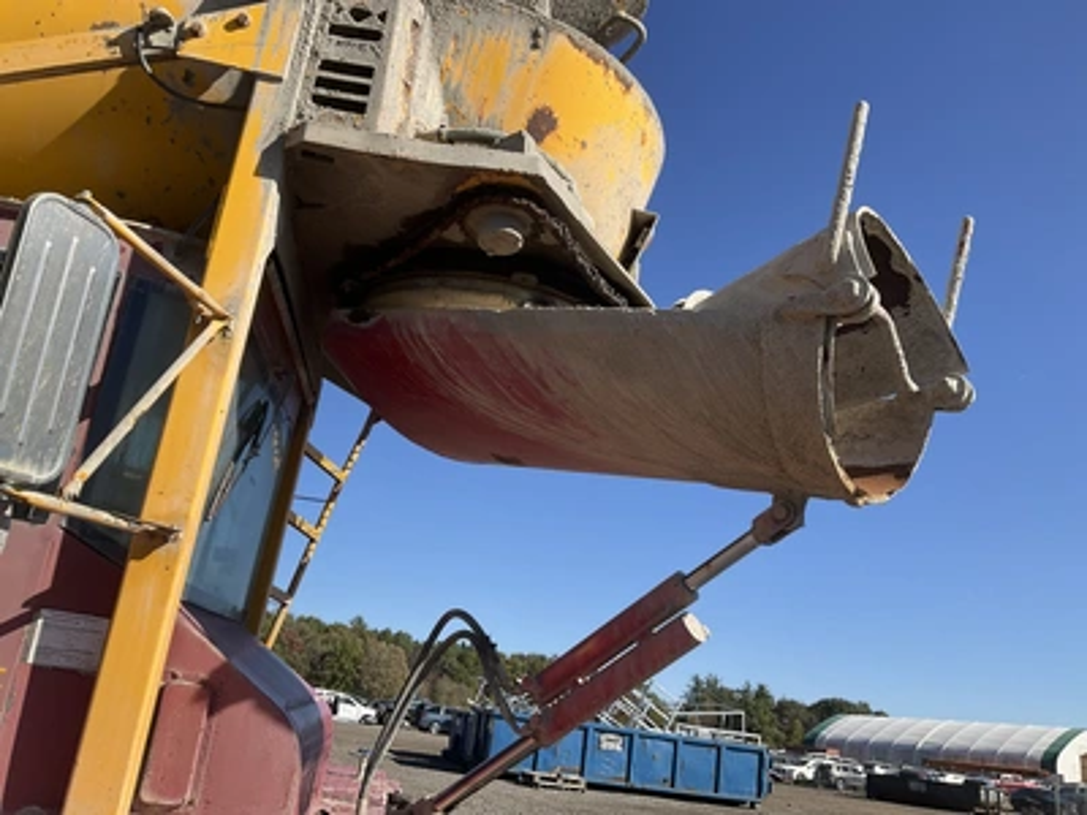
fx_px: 911
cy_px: 408
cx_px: 544
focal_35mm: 29
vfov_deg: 48.2
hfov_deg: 61.7
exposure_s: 1/1675
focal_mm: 3
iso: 25
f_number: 1.8
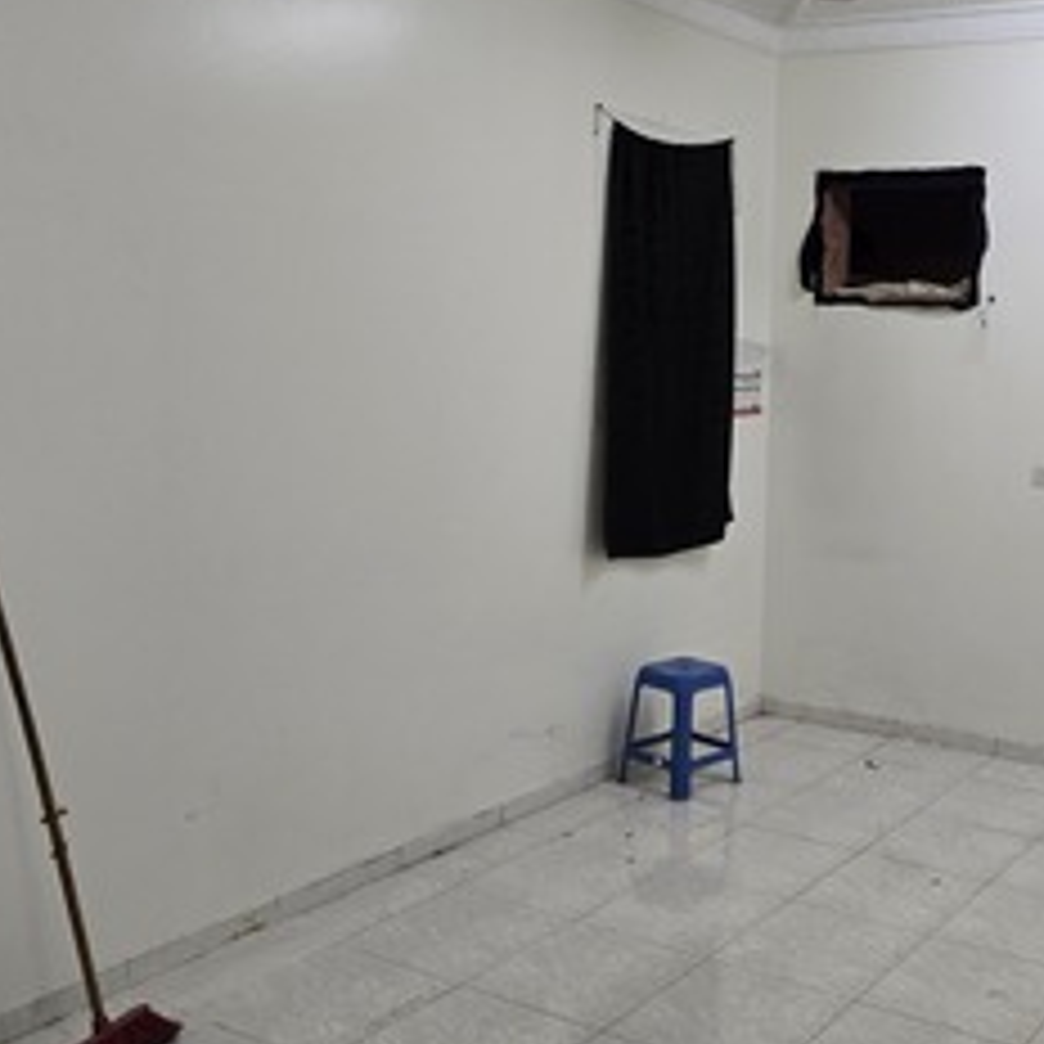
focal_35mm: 40
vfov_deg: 41.8
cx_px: 817
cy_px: 488
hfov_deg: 40.3
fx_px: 1365
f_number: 1.7
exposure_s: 1/120
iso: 250
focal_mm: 6.3
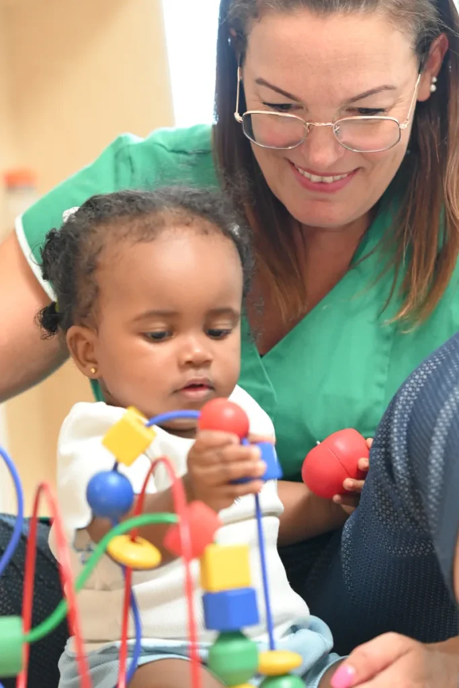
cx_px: 230
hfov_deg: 10.8
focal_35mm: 128
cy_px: 344
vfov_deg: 16.1
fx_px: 2437
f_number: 2.8
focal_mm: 85
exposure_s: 1/250
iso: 3200
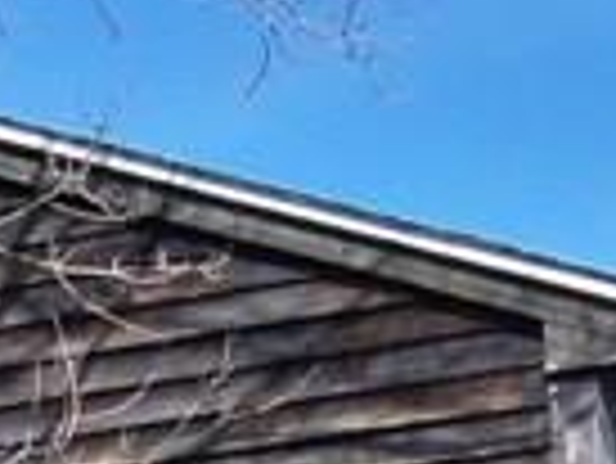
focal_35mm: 313
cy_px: 1406
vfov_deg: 4.6
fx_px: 5575
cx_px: -126
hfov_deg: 6.3
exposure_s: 1/400
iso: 80
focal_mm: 7.5
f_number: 3.7
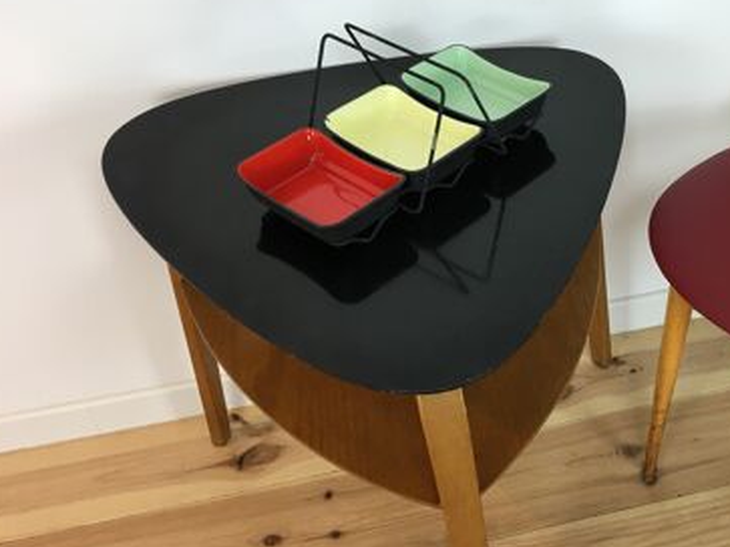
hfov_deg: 38.1
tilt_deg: -41.9
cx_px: 589
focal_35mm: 48
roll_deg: +1.0
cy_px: 296
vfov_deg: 30.2
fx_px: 1012
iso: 40
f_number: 2.2
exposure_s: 1/33
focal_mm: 4.15
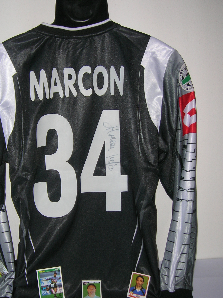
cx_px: 84
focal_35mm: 43
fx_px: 369
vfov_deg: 43.8
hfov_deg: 33.4
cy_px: 158
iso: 50
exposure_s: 1/60.1
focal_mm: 5.7
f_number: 2.9
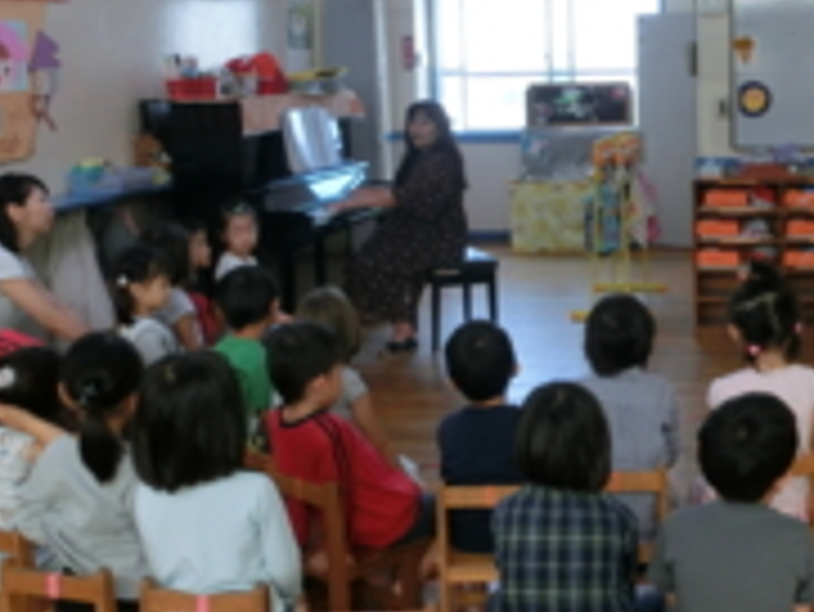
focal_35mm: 53
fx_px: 1247
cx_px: 630
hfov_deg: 35.2
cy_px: 202
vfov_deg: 27.4
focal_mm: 4.24
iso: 125
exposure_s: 1/125
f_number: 3
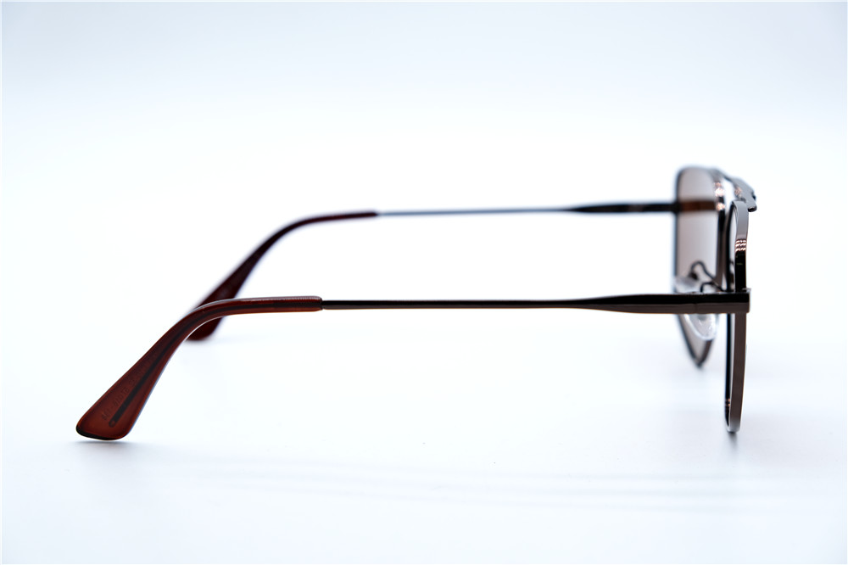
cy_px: 282
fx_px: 1578
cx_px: 424
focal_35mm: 67
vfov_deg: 20.3
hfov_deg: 30.1
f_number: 5.6
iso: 160
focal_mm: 44.4
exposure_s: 1/160
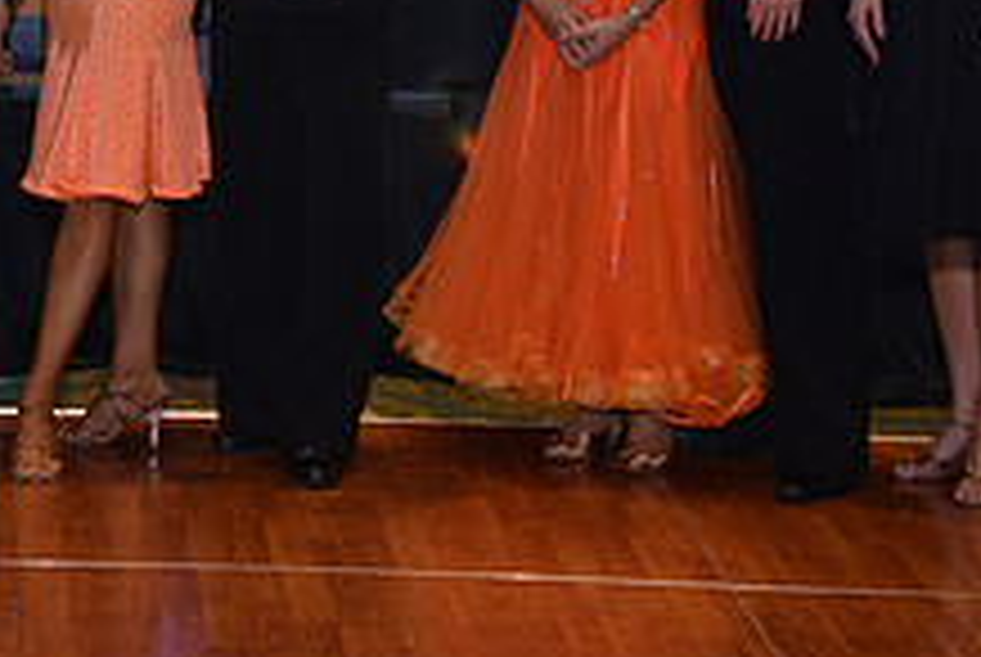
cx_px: 207
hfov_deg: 14.0
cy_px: -133
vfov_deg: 9.3
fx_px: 3984
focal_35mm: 146
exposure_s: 1/250
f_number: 4
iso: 1000
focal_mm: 55
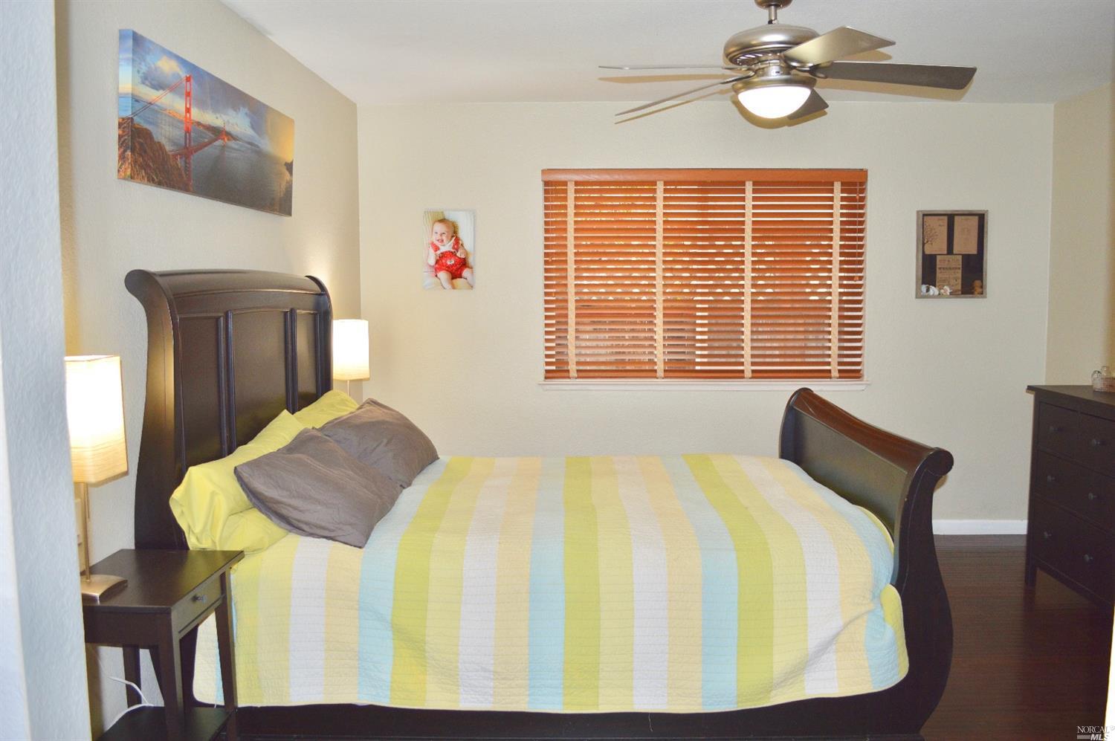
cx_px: 558
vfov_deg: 43.5
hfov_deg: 62.0
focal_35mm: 30
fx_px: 928
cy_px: 370
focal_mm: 20
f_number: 4
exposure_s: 1/60
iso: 400
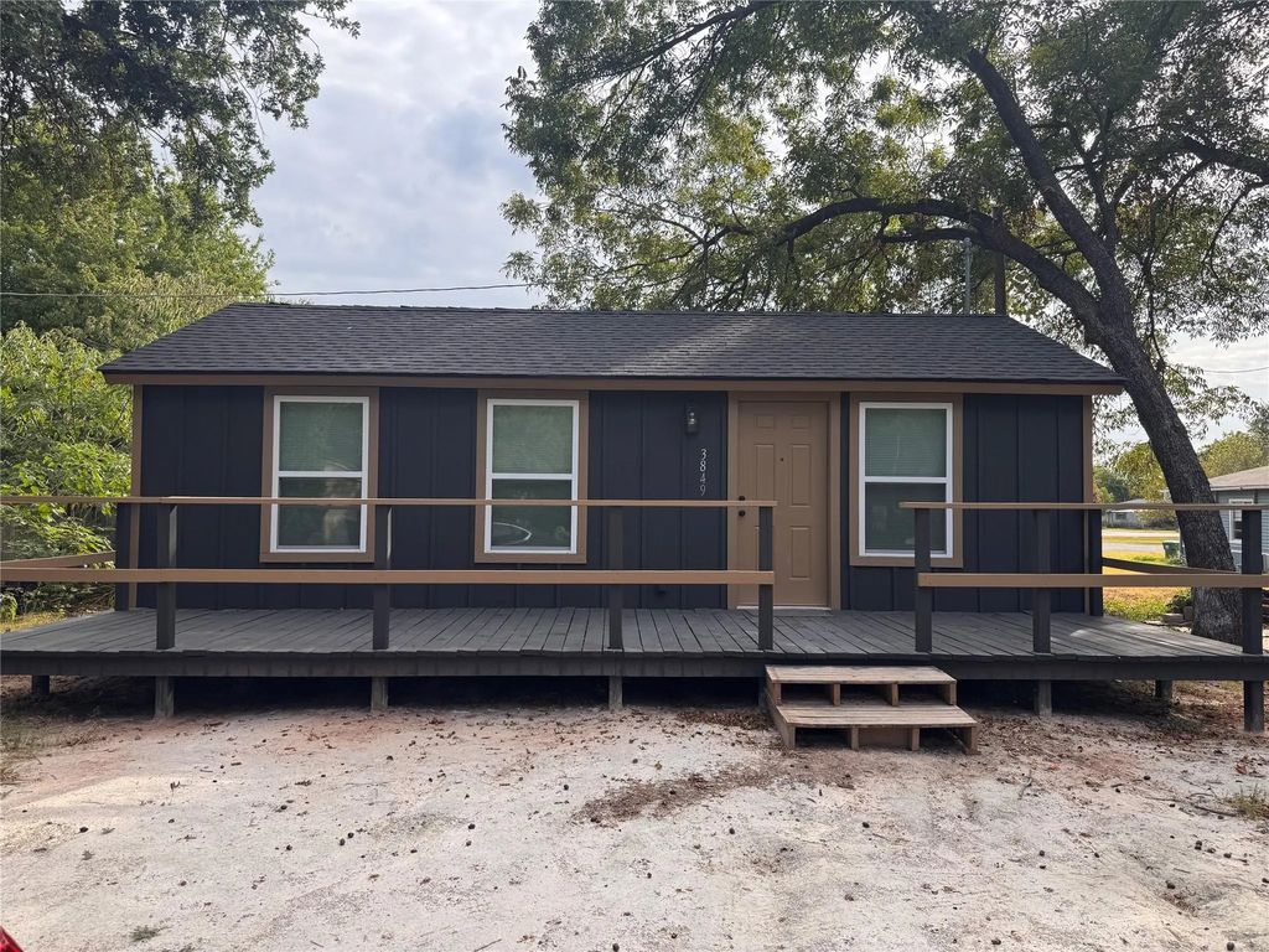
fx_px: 880
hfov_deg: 71.6
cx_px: 634
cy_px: 476
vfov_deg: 56.8
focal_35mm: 24
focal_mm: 6.76
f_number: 1.78
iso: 80
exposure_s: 1/1339
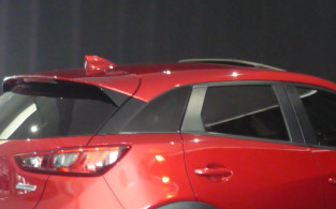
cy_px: 199
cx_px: 223
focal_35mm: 89
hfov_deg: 23.2
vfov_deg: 14.5
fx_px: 814
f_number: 2.8
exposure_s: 1/25
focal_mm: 5.5
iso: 400
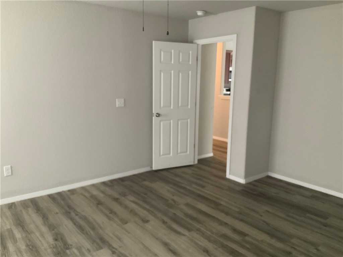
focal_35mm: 29
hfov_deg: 61.7
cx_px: 172
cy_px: 128
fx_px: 287
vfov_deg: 48.2
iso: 250
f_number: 1.8
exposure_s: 1/40
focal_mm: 3
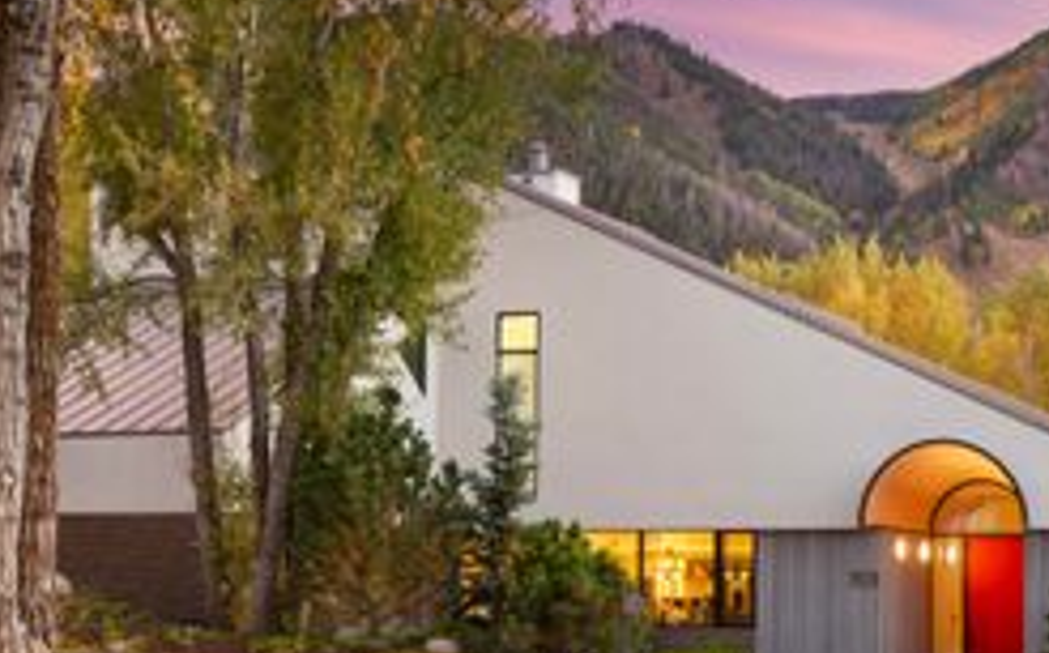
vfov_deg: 15.6
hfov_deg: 24.9
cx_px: 682
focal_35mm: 83
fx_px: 2370
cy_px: 506
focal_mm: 40
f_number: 7.1
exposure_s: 1/1.67
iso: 320
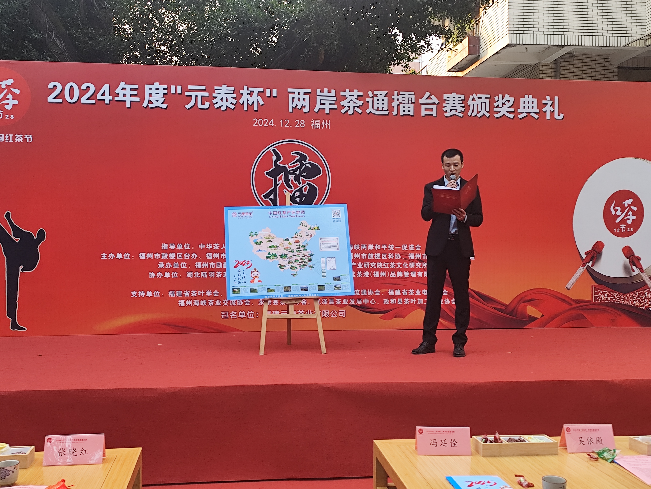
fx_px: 658
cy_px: 244
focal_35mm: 35
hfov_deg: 52.6
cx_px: 326
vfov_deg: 40.7
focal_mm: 6.14
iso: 100
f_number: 1.65
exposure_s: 1/100
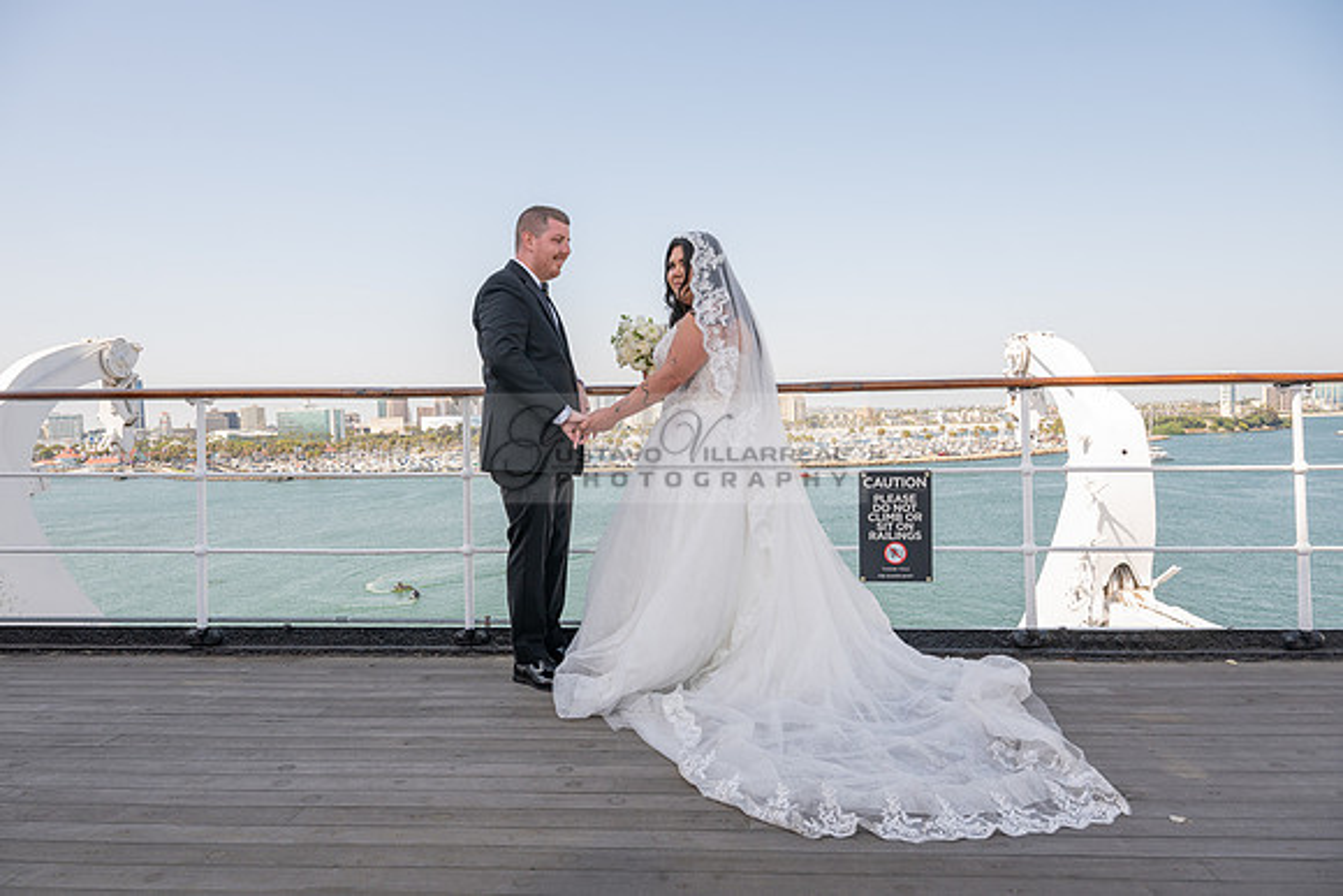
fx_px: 896
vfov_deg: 53.2
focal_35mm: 24
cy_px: 448
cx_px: 672
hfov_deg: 73.7
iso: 200
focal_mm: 24
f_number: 9
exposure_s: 1/200
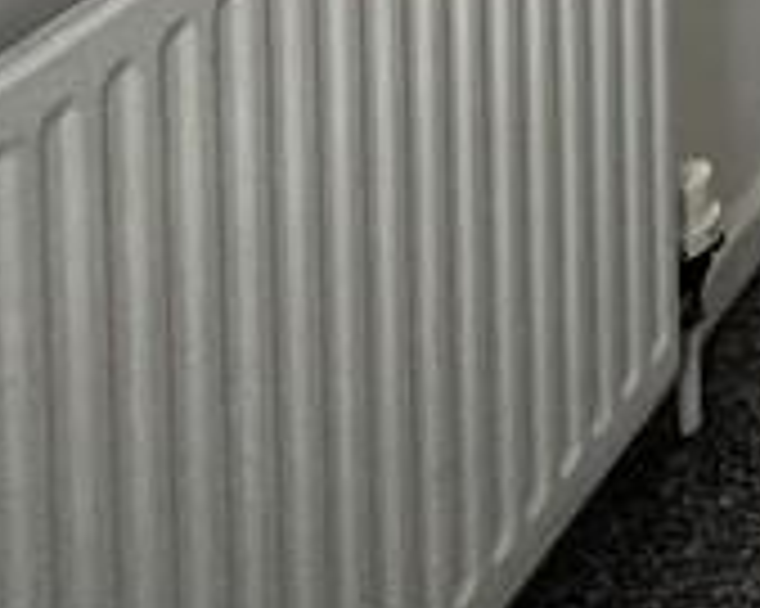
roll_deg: +0.7
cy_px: -1072
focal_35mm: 77
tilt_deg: -1.9
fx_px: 1731
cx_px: 1835
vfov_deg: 12.4
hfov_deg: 14.8
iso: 80
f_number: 1.8
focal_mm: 1.57
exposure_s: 1/99
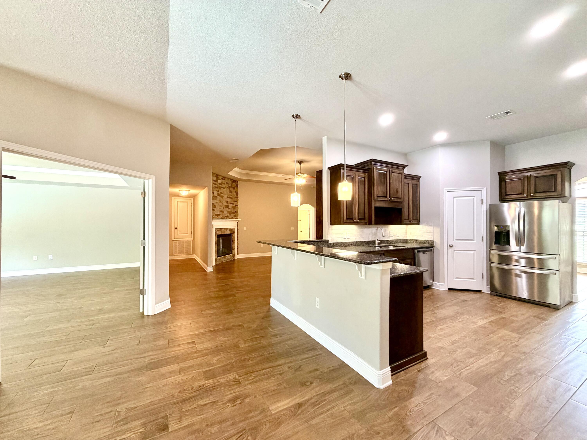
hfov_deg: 102.1
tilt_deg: +0.4
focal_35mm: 14
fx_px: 237
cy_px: 220
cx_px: 294
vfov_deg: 85.7
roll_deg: +0.4
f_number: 2.2
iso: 250
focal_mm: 2.22
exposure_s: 1/60
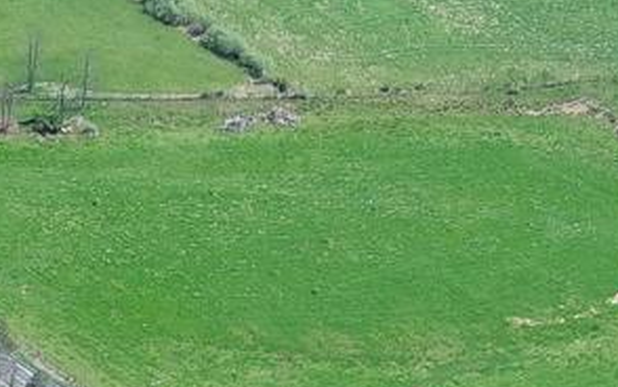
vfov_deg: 6.1
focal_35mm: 206
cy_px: 912
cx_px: -59
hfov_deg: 10.1
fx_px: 3471
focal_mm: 10.57
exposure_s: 1/628
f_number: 2.8
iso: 100
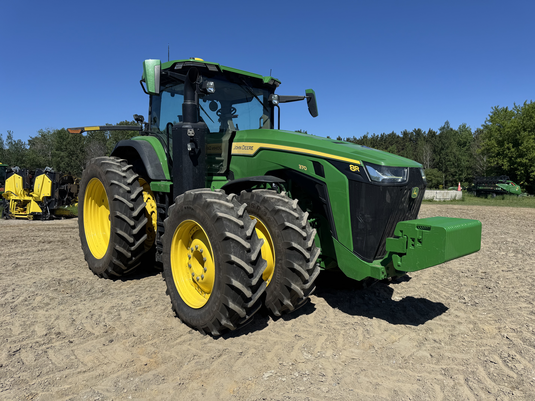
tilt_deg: -1.0
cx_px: 268
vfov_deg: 56.8
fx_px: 371
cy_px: 200
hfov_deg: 71.6
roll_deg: +1.7
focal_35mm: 24
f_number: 1.78
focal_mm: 6.76
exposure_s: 1/4950
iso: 80
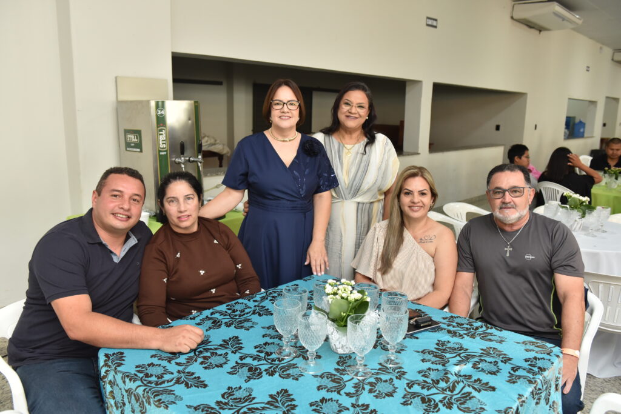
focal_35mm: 29
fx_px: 500
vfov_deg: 45.0
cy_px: 207
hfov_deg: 63.7
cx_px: 310
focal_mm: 29
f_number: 3.2
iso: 1600
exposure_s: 1/125
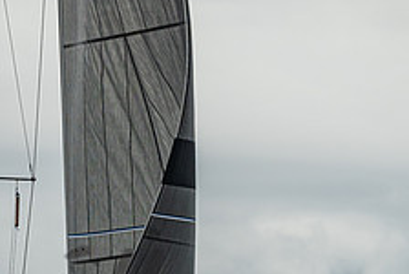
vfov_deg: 1.8
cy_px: 328
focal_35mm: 756
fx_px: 8600
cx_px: 20
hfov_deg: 2.7
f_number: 5.6
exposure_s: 1/3200
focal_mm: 220
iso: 500
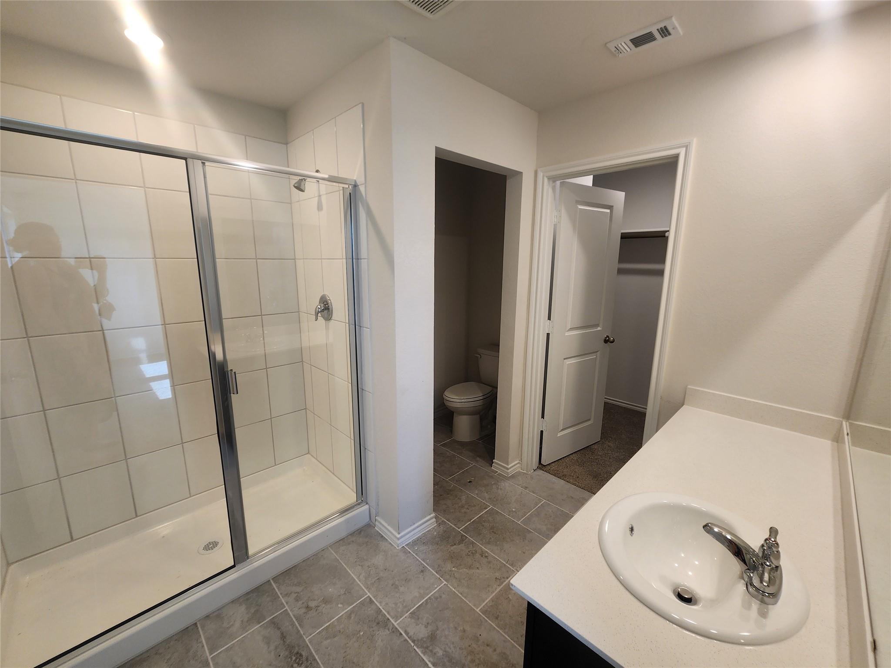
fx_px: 335
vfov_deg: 89.9
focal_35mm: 13
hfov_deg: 106.2
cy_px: 334
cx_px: 446
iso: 80
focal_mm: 2.2
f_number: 2.2
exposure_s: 1/60
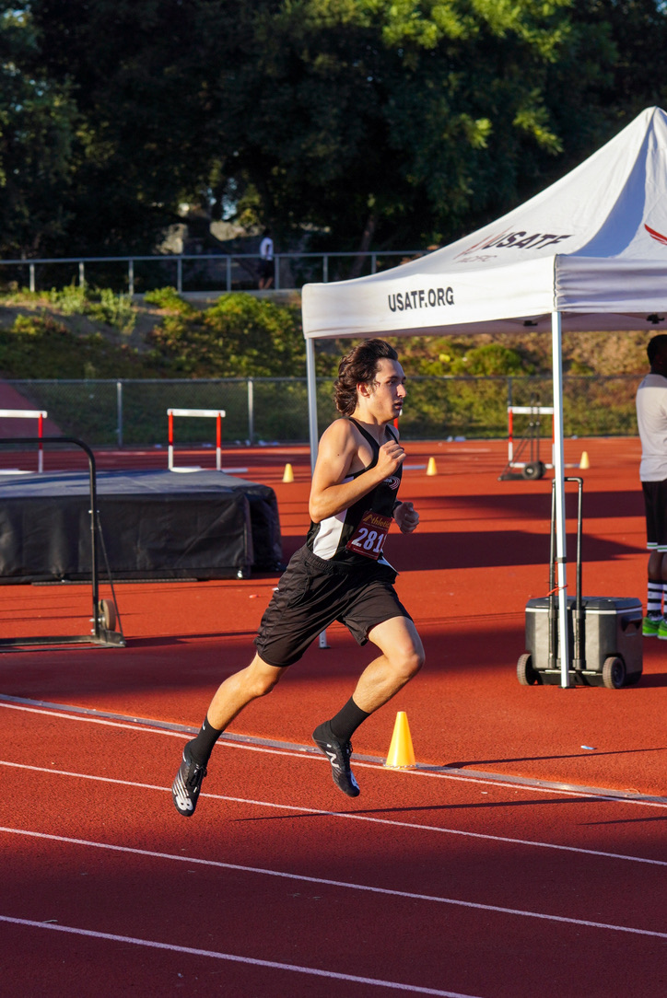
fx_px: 2331
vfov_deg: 24.2
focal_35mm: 84
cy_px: 499
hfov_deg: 16.3
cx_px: 334
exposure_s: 1/1250
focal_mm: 56
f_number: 3.2
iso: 100
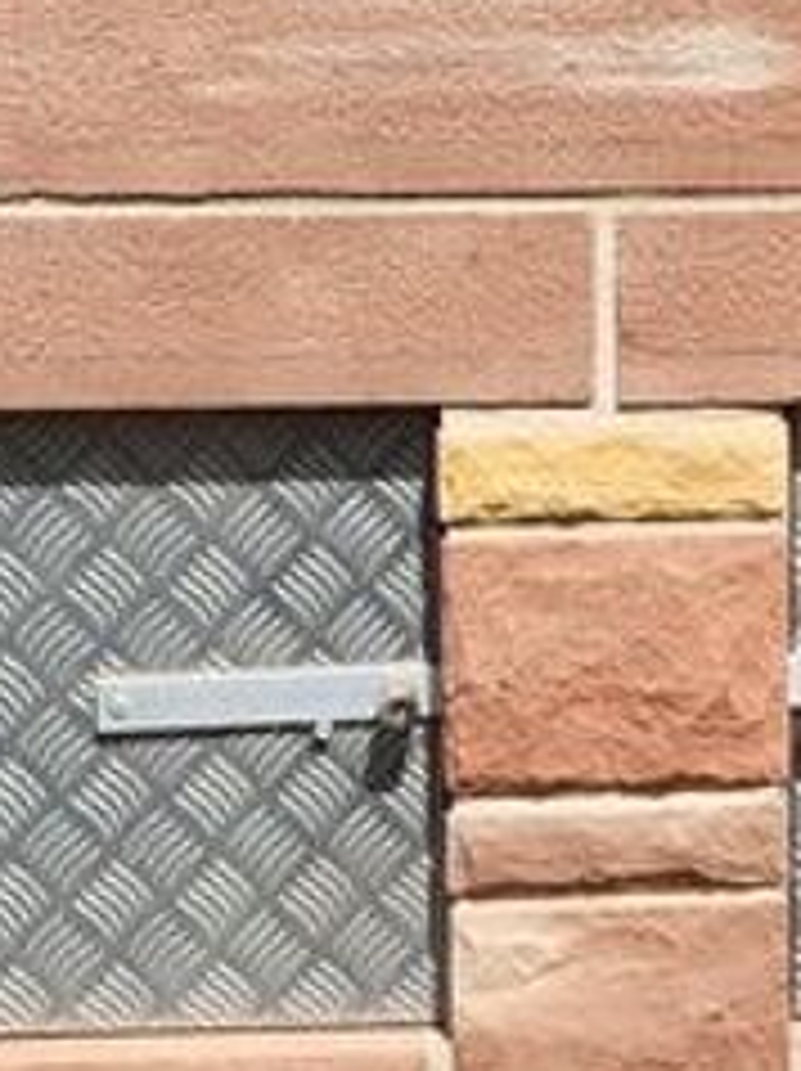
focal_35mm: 129
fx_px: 3987
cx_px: 711
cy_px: 349
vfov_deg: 15.3
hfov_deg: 11.4
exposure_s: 1/1468
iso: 20
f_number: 1.8
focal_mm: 5.4
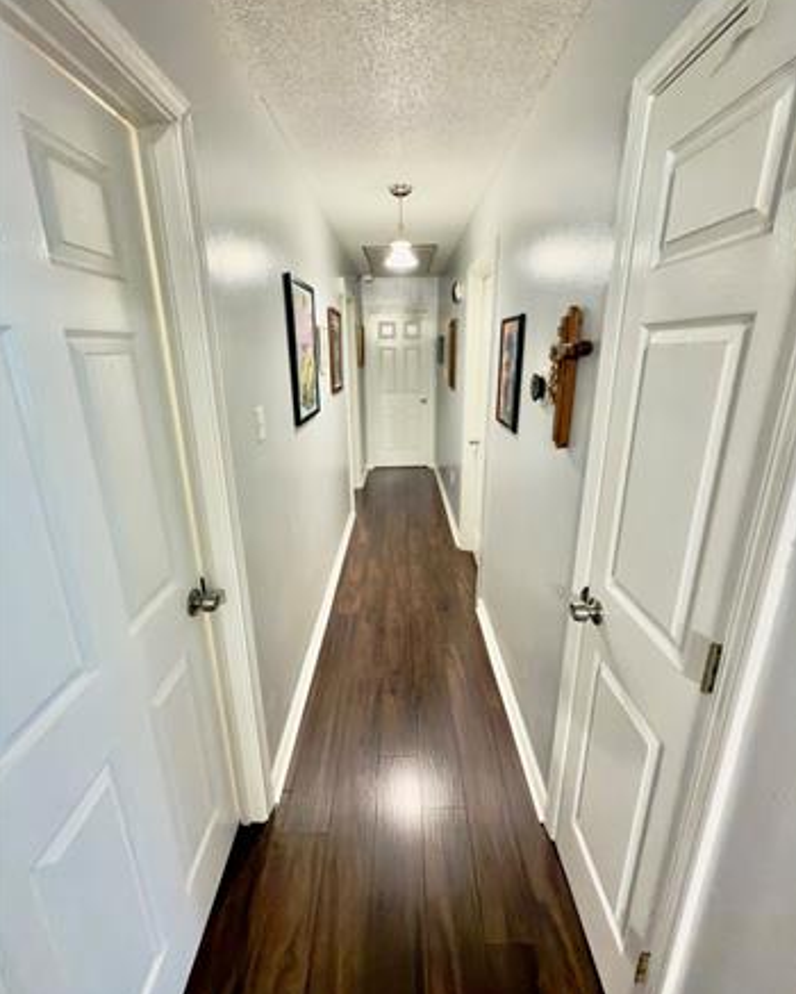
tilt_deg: -16.2
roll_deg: -0.1
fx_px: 441
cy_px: 478
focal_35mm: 15
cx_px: 403
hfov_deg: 84.1
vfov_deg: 96.7
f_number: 2.2
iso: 320
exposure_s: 1/30
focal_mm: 2.22
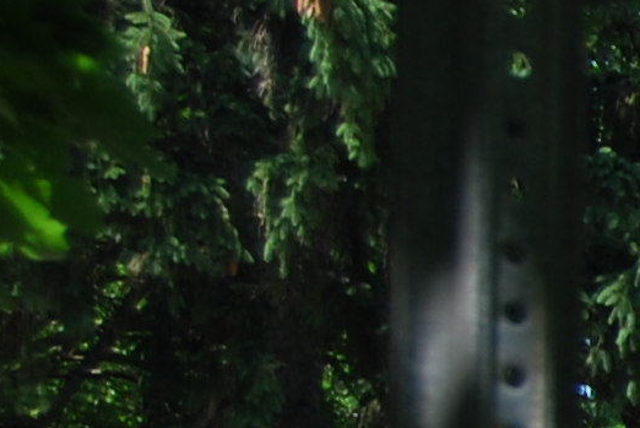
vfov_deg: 4.1
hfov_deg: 5.5
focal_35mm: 334
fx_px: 5943
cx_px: 2331
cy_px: 852
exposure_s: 1/160
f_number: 6.3
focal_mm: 30
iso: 100
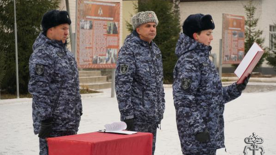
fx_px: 1006
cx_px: 139
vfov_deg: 8.8
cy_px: 84
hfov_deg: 15.6
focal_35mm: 138
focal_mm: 87
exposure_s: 1/160
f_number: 5.6
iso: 320
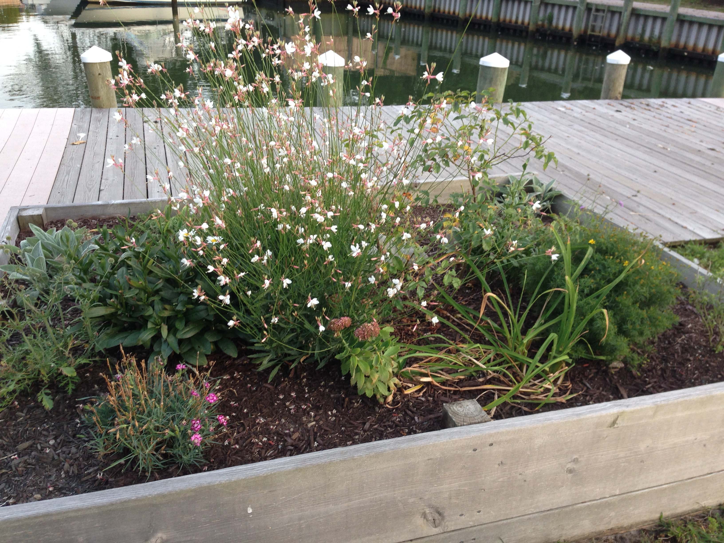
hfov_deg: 55.4
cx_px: 362
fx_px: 690
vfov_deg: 42.9
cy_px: 272
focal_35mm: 33
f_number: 2.4
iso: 64
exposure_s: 1/60
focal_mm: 4.12
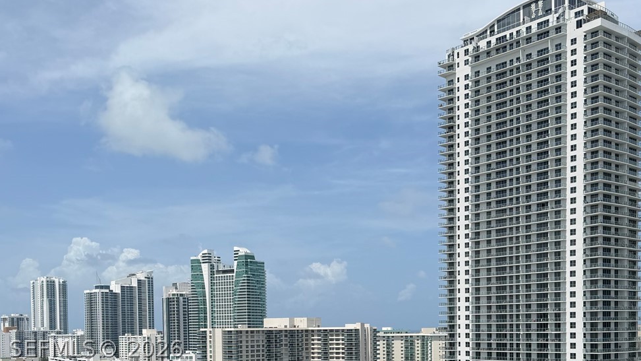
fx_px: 731
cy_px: 348
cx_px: 385
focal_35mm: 43
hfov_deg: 47.1
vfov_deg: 26.4
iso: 80
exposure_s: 1/8130
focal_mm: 6.76
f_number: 1.78
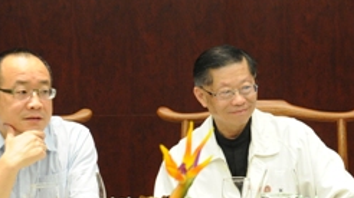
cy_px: 88
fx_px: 1407
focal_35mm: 150
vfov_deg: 8.1
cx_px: 246
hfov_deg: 14.3
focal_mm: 55
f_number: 5.6
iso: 6400
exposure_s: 1/125
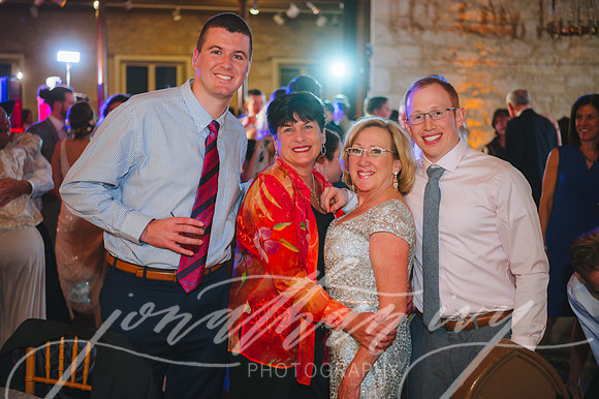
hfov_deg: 38.2
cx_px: 300
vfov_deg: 26.0
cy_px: 200
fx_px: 865
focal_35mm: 52
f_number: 2.8
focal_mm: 52
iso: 1600
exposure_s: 1/80
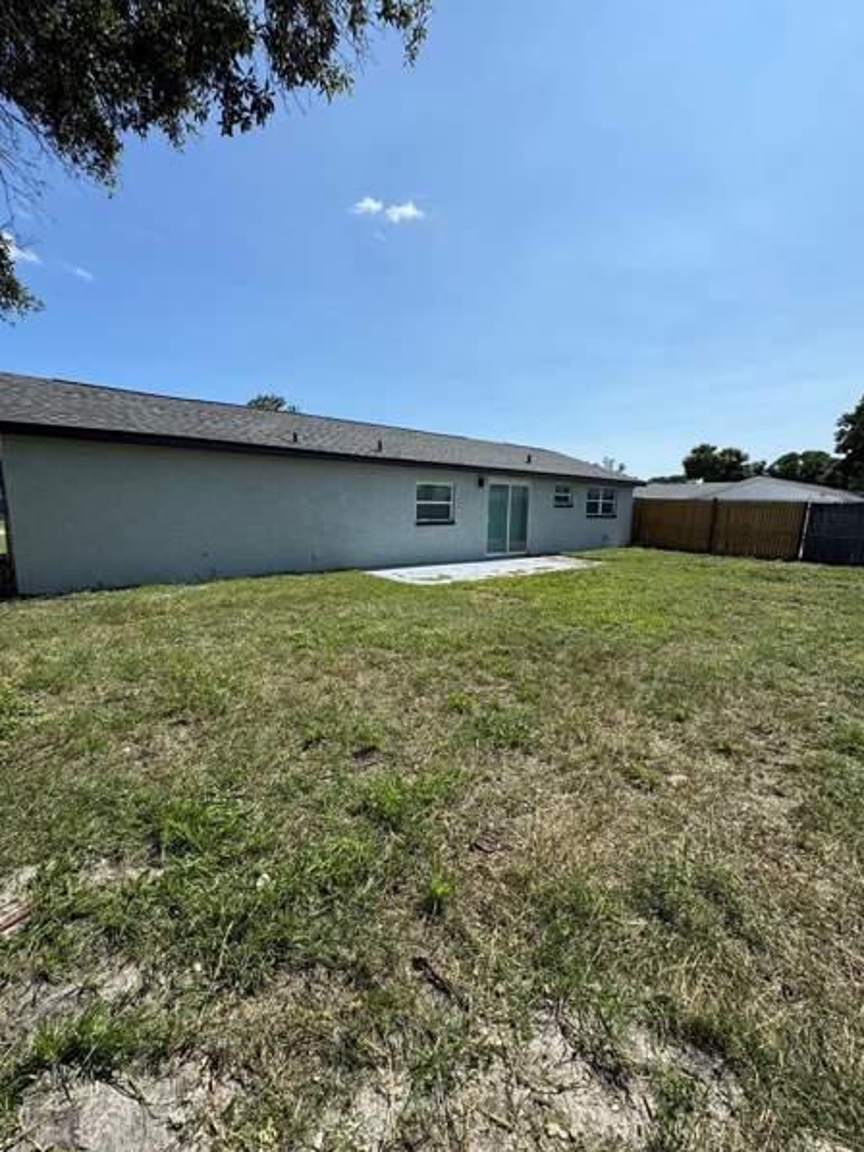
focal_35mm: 15
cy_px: 585
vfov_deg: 98.2
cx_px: 417
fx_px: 499
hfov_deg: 81.7
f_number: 2.2
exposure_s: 1/2415
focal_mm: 2.22
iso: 50
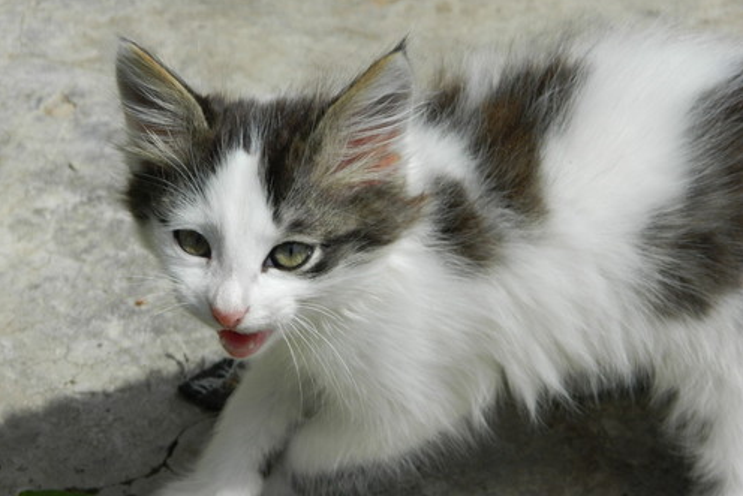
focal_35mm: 88
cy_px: 273
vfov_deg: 15.5
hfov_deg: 23.1
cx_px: 372
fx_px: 1817
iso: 80
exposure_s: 1/1000
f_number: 4.2
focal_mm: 15.1
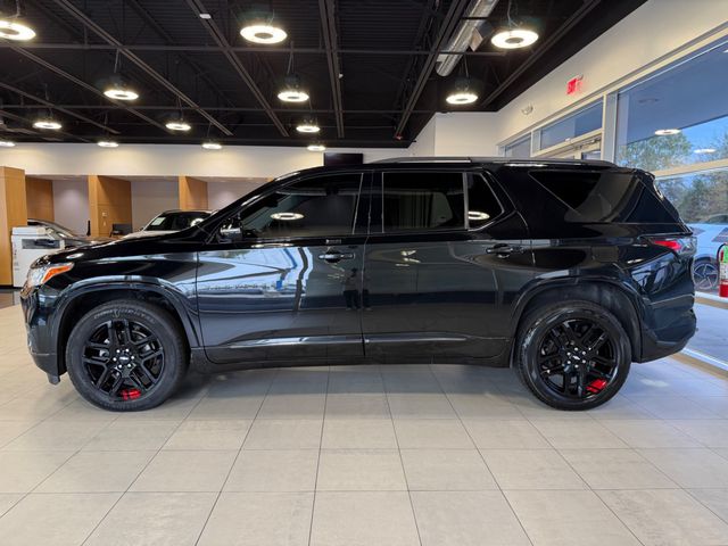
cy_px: 273
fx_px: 505
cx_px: 364
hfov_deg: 71.6
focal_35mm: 24
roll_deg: -0.2
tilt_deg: -5.2
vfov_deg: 56.8
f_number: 1.78
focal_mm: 6.76
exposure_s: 1/120
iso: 160
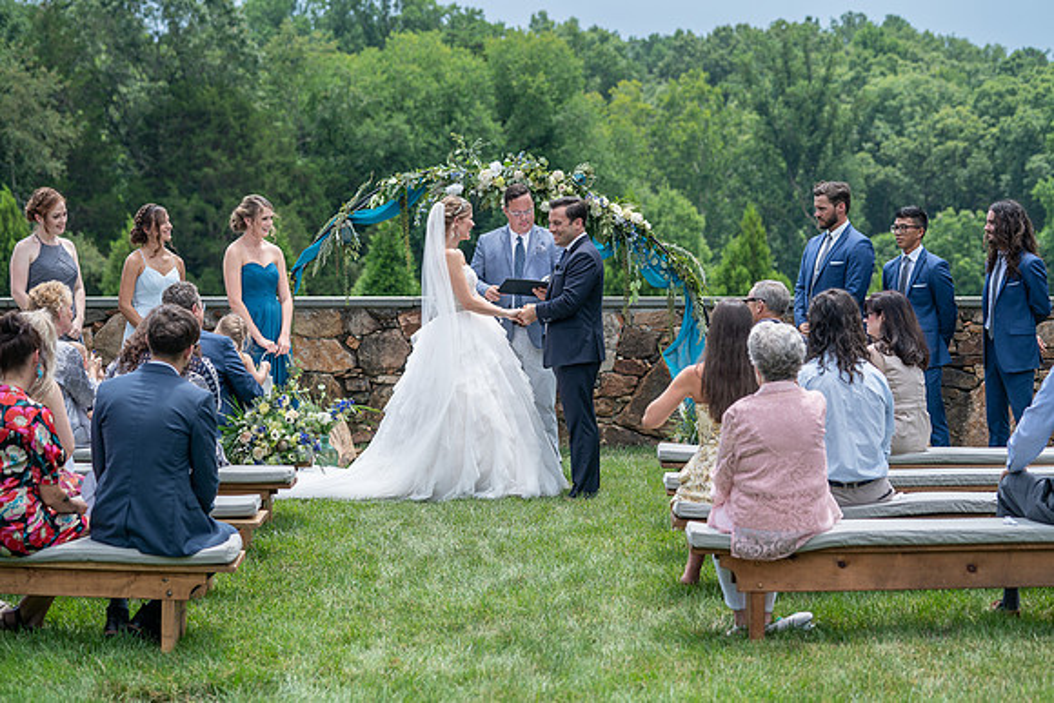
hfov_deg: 25.4
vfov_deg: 17.1
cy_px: 344
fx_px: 2337
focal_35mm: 80
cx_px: 538
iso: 100
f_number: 3.5
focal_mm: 76
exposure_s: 1/640
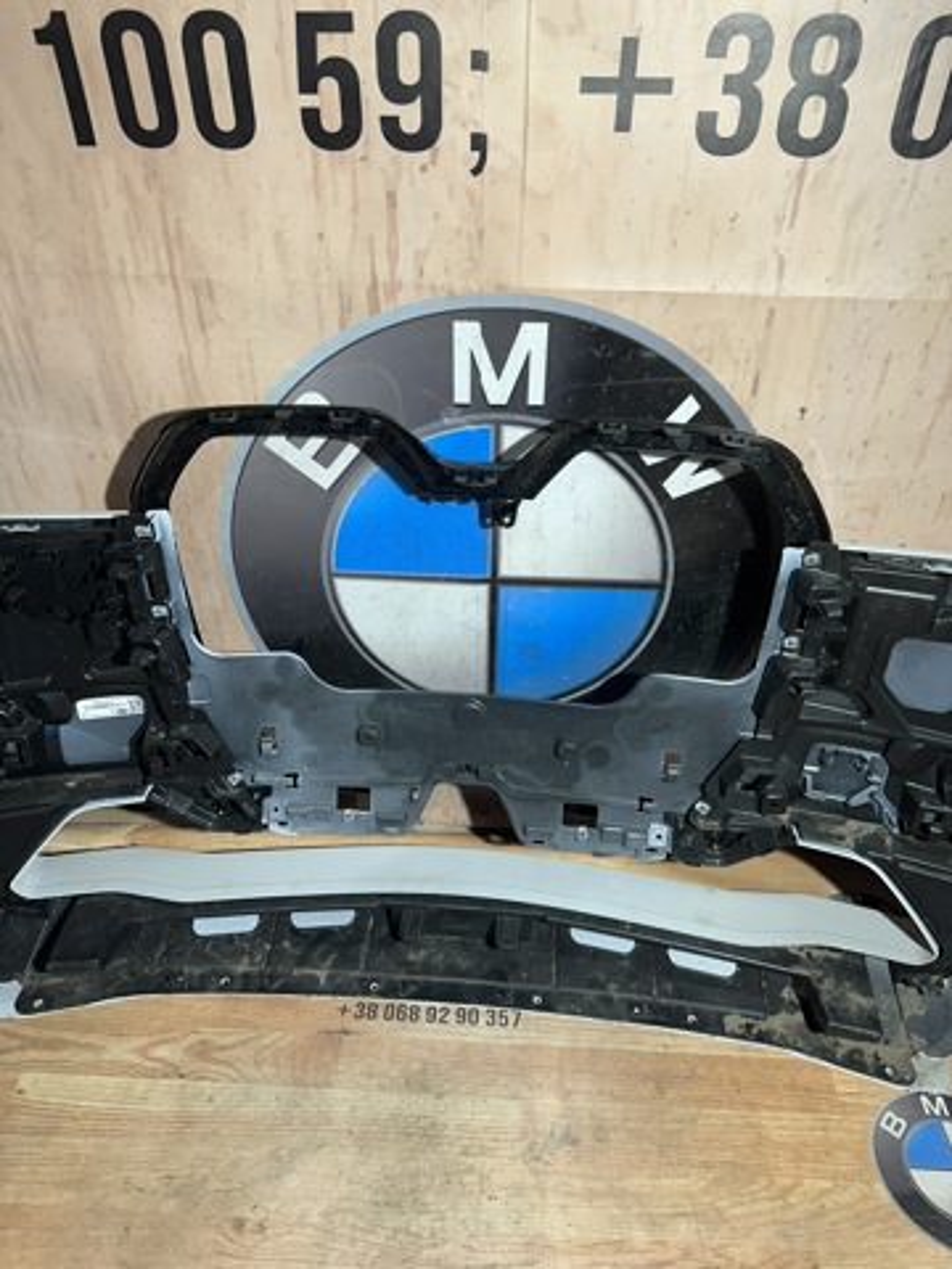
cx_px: 476
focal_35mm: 24
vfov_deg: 71.6
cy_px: 634
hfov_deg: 56.8
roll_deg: -2.3
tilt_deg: -37.0
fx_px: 880
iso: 160
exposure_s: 1/100
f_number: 1.78
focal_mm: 6.86
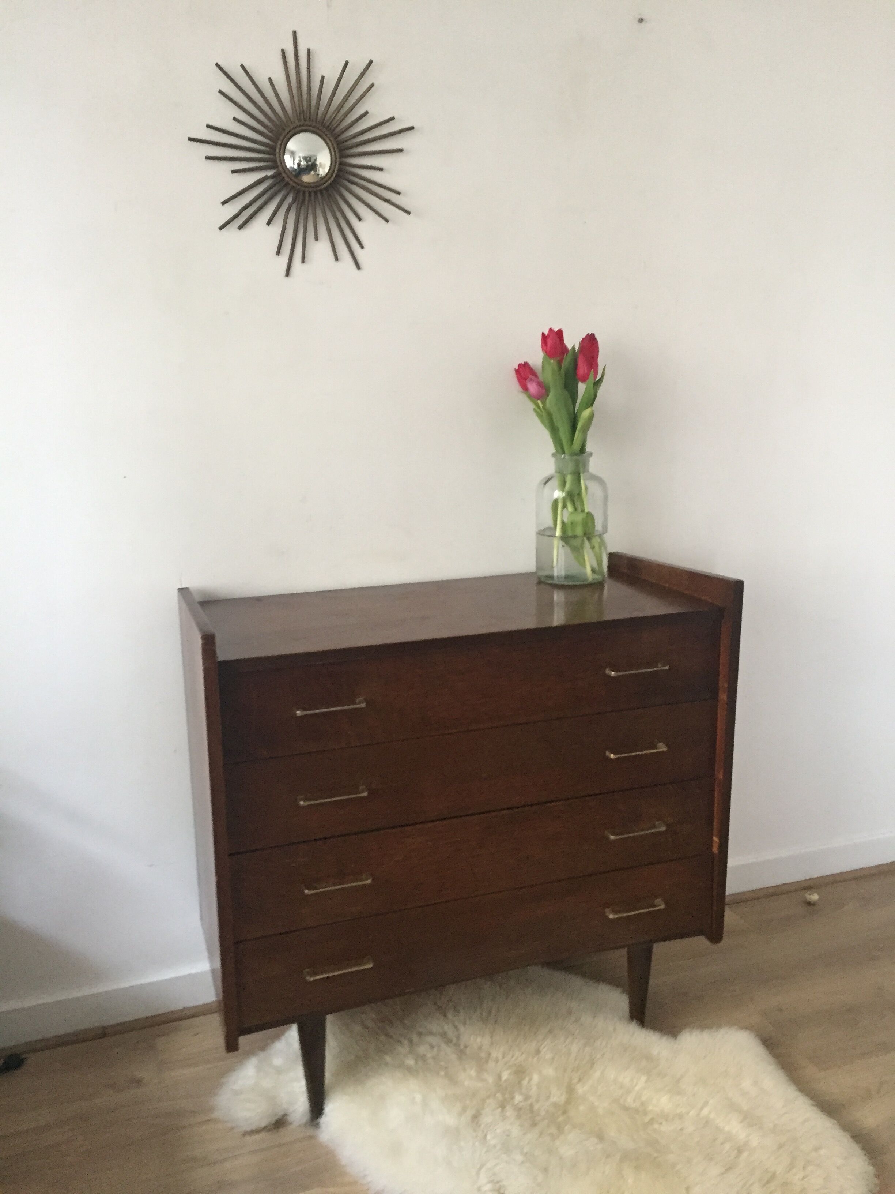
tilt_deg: -11.6
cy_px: 597
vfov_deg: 61.7
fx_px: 1000
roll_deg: +2.3
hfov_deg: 48.2
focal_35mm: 29
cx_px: 448
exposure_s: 1/20
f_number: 2.2
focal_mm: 4.15
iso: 250
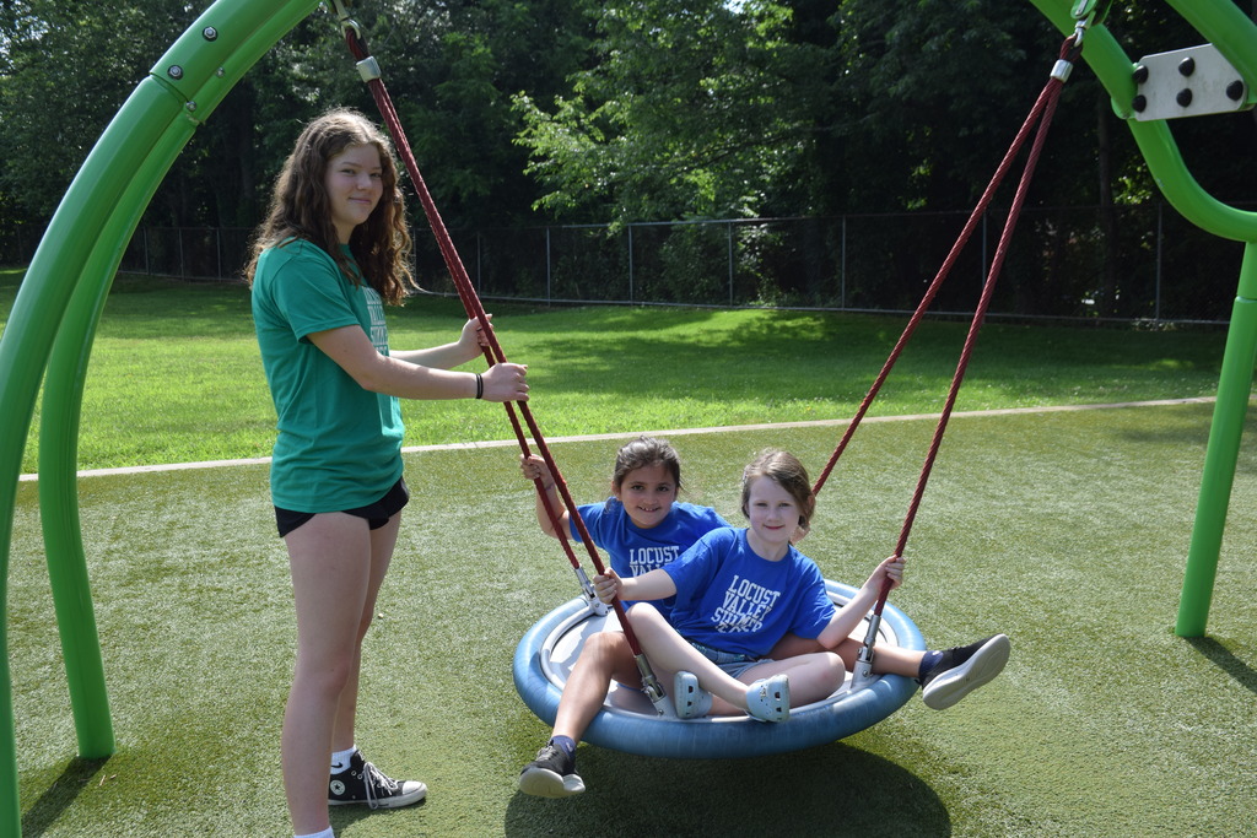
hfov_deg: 49.5
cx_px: 628
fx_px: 1362
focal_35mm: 39
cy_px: 419
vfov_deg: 34.2
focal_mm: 26
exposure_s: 1/320
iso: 200
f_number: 9
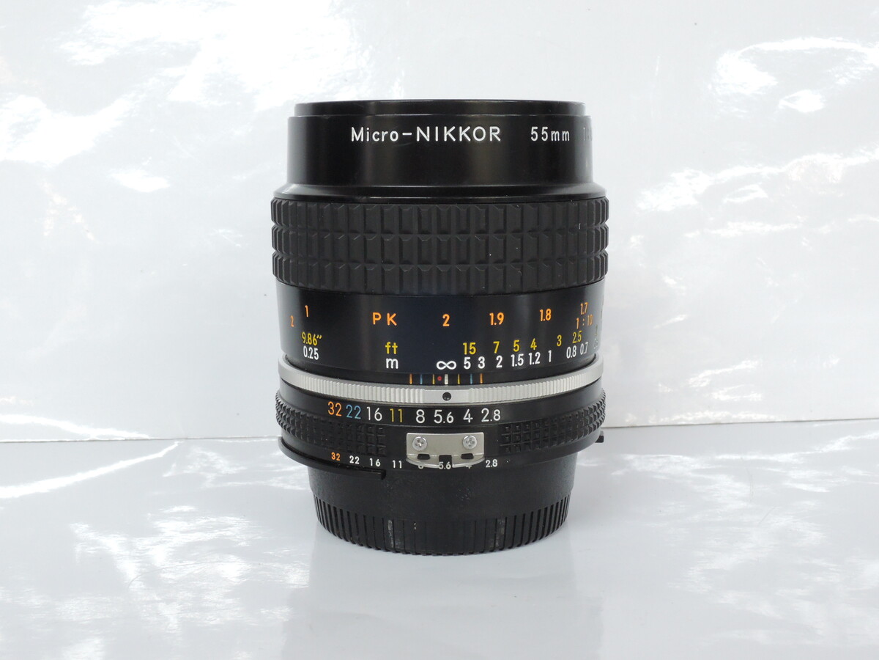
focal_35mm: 50
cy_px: 330
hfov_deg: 38.2
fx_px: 1270
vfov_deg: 29.1
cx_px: 440
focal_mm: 10.7
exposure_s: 1/20
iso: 800
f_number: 8
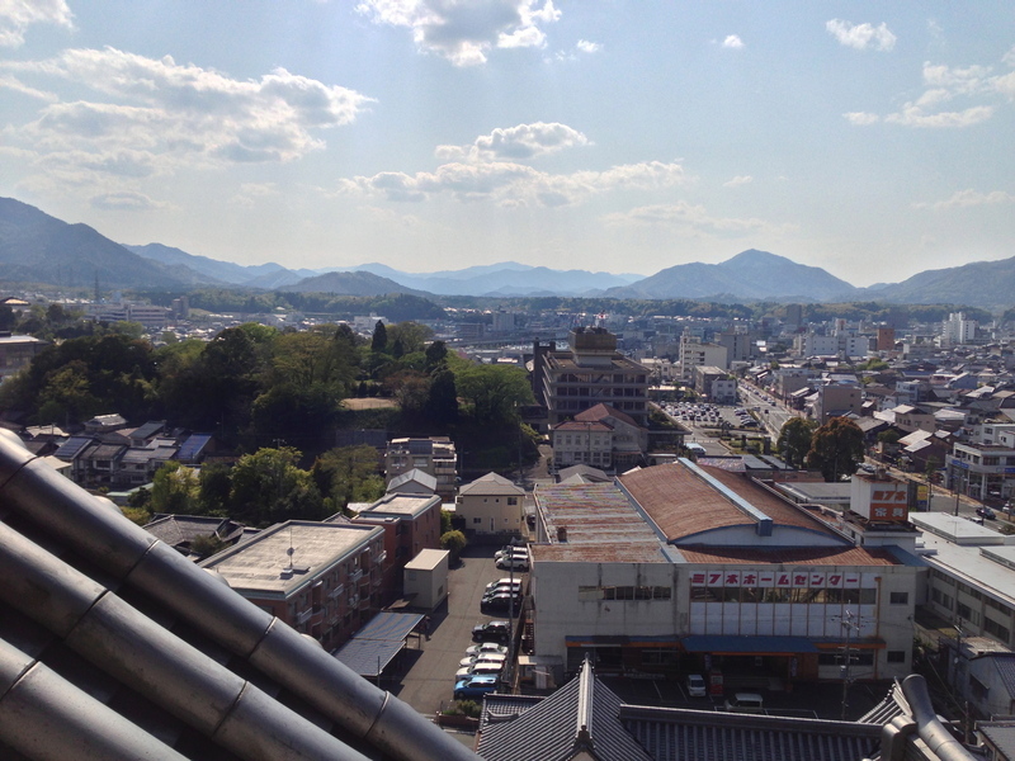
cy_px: 380
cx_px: 508
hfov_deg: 55.4
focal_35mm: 33
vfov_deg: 42.9
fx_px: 968
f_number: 2.4
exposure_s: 1/2857
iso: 50
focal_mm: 4.13
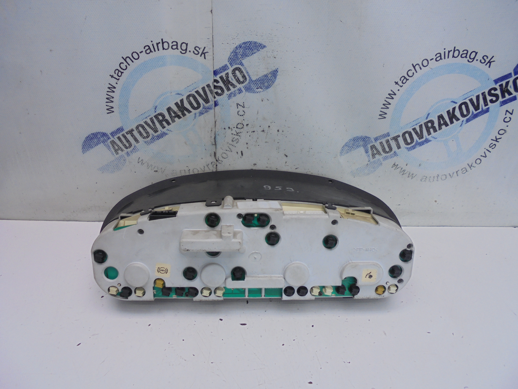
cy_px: 194
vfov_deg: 53.1
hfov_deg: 67.3
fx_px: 389
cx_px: 259
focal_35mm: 26
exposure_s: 1/60
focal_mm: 4.6
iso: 100
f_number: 3.5
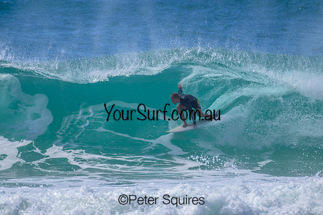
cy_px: 108
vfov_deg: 1.7
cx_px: 162
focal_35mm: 800
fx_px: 7179
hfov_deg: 2.6
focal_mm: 800
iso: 800
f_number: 11
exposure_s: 1/2000
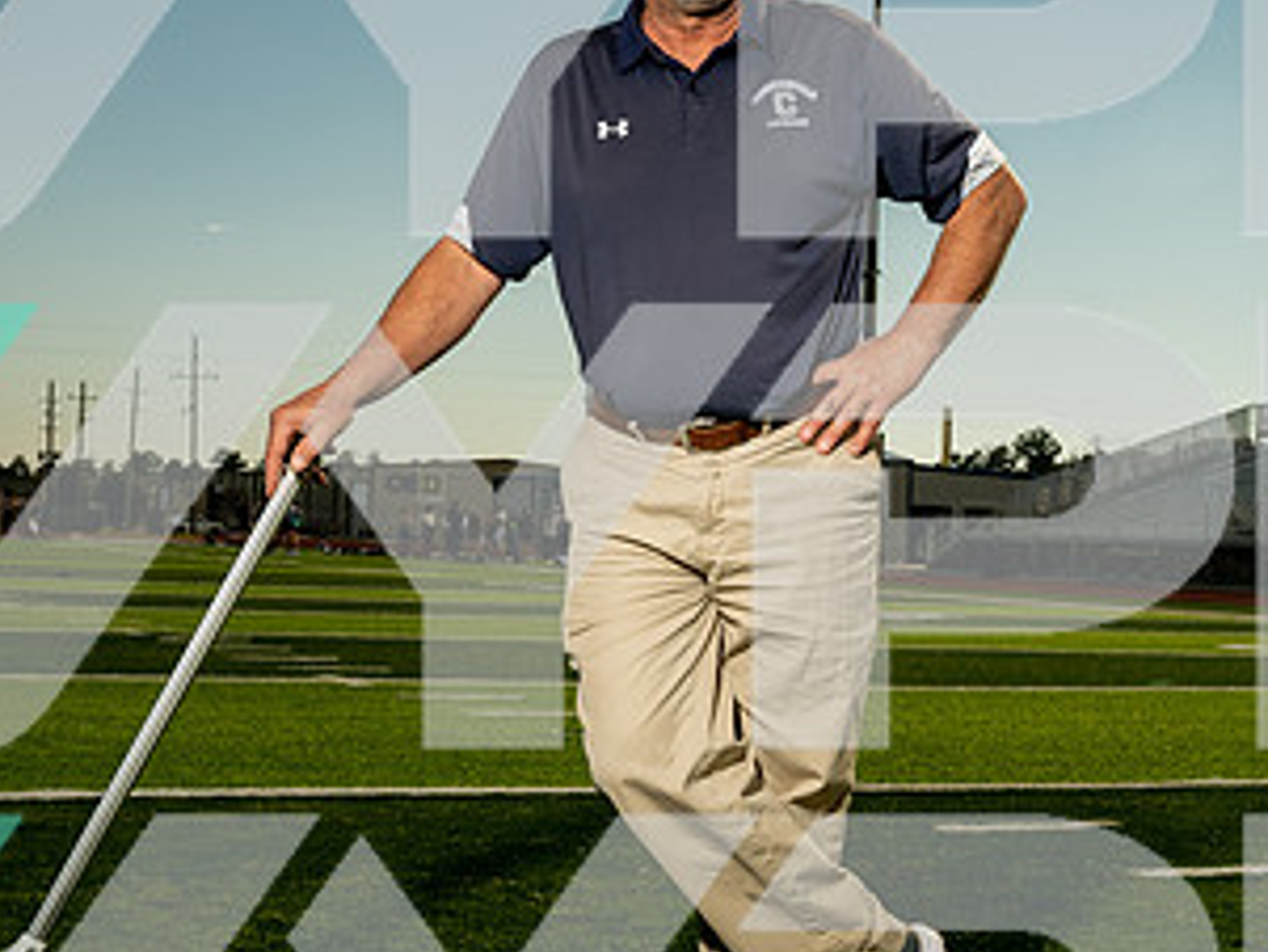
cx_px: 670
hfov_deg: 30.7
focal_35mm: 63
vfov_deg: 23.3
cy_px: 529
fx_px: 2309
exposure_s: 1/250
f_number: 8
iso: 250
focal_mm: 34
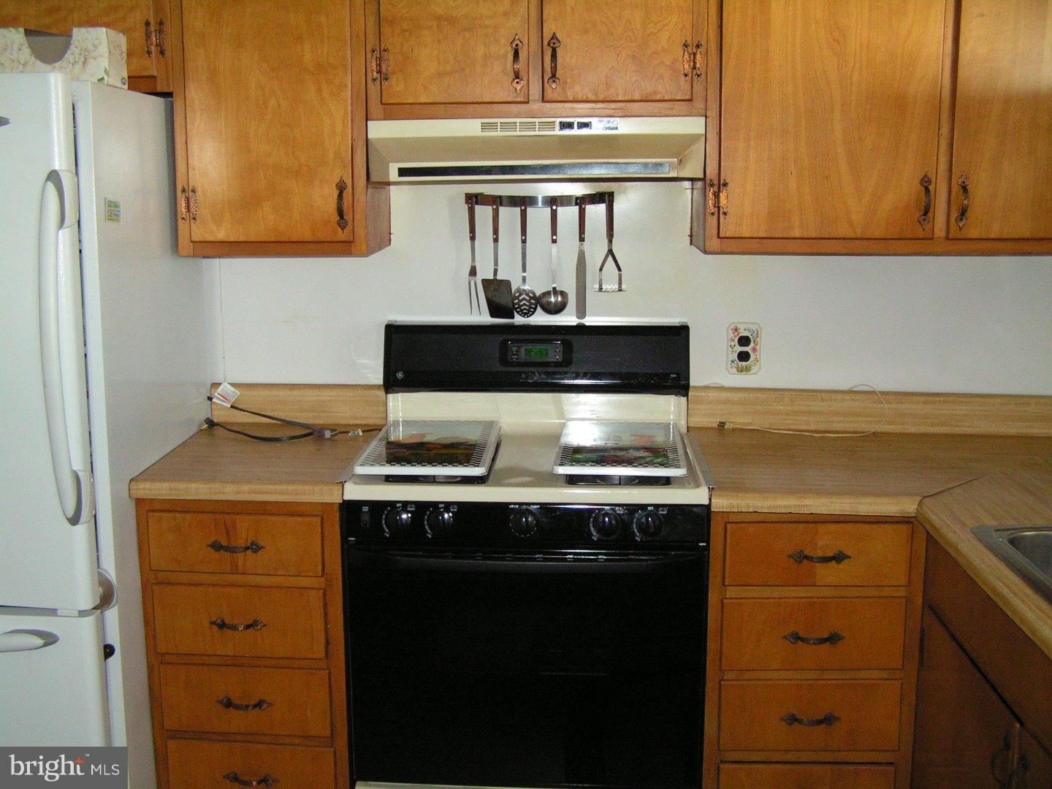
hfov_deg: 49.0
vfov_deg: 37.7
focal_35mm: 38
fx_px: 1155
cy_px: 394
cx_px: 526
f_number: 2.8
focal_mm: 6.3
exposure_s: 1/40
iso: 200
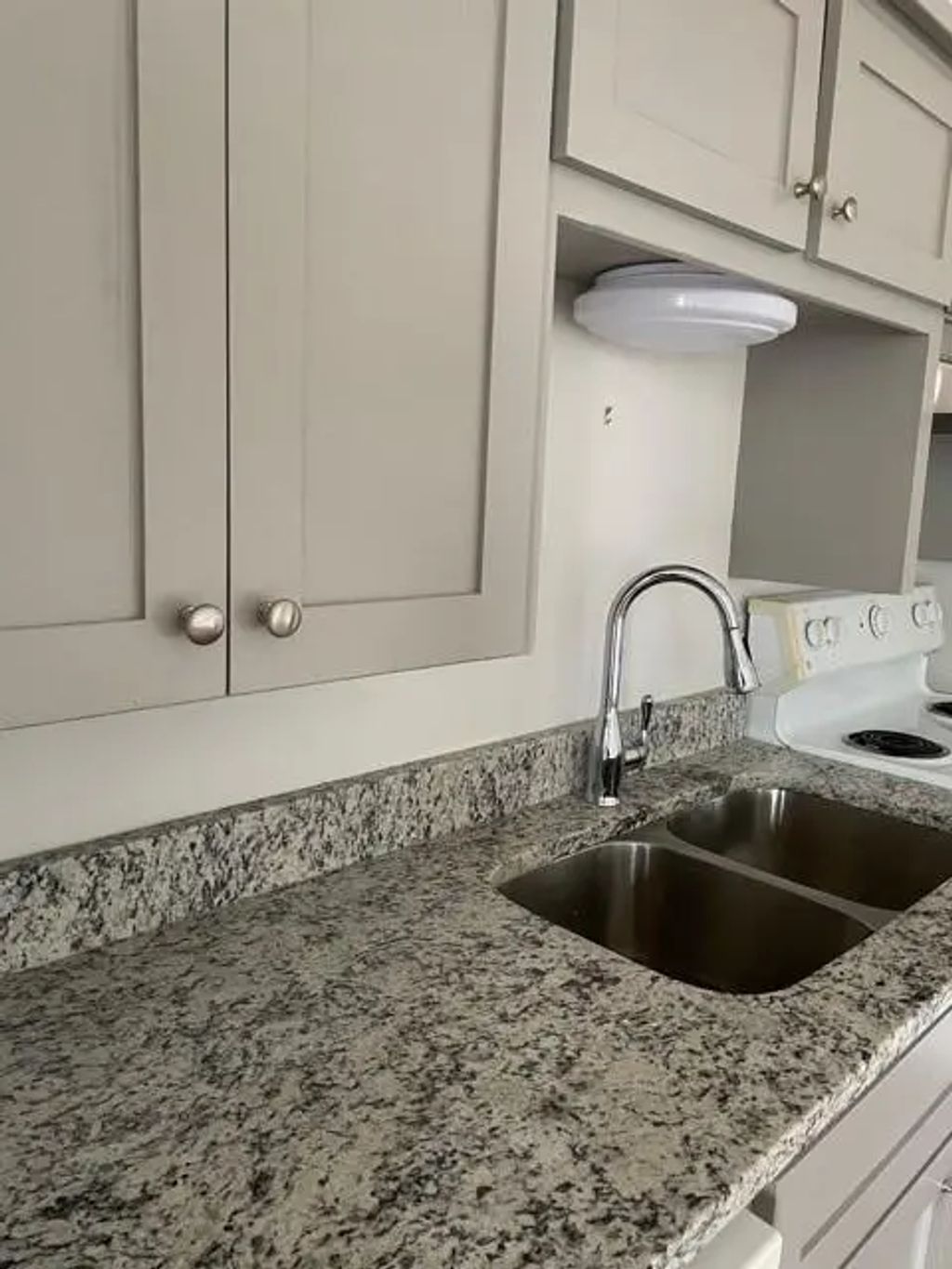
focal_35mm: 26
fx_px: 953
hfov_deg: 53.1
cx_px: 476
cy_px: 634
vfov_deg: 67.3
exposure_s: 1/47
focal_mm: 4.2
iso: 500
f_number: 1.6
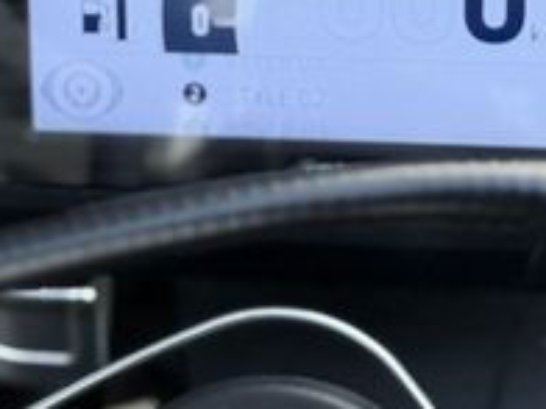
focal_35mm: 157
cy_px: -31
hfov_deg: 12.6
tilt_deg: -47.5
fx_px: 2476
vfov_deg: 9.4
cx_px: 217
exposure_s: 1/331
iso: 80
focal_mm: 6.76
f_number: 1.78
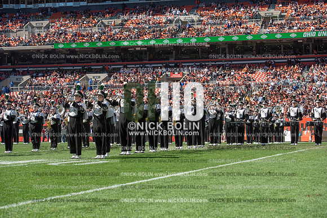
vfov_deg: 19.5
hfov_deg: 28.8
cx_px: 164
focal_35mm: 70
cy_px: 109
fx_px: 636
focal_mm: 70
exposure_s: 1/2500
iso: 400
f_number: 5
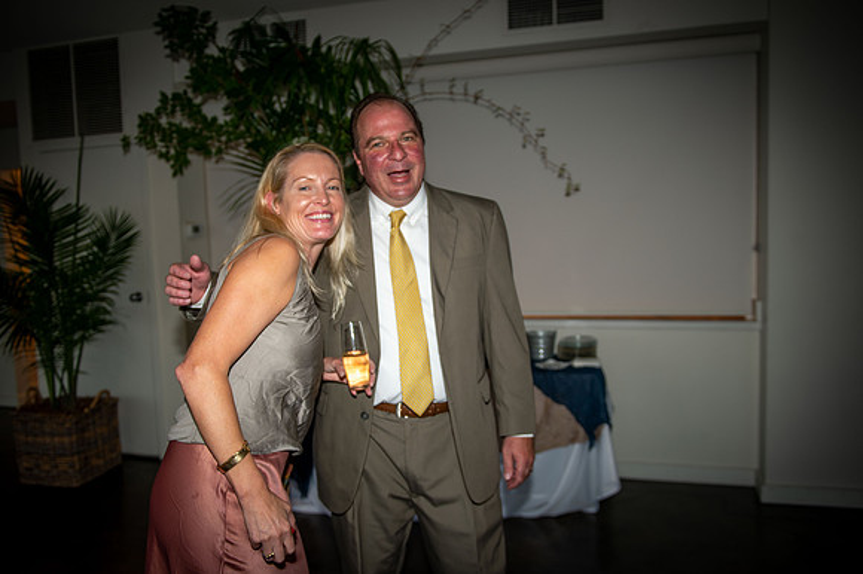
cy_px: 287
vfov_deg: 46.4
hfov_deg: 65.5
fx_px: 671
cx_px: 432
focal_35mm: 28
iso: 160
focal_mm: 28
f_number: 3.5
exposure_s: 1/60
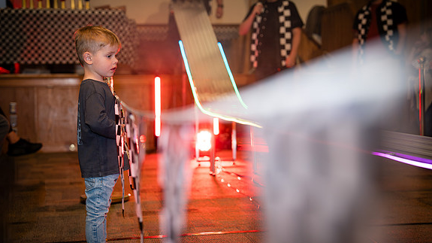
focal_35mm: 74
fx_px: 847
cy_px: 116
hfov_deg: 28.6
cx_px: 215
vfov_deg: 16.3
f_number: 3.2
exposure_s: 1/250
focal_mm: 70
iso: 800
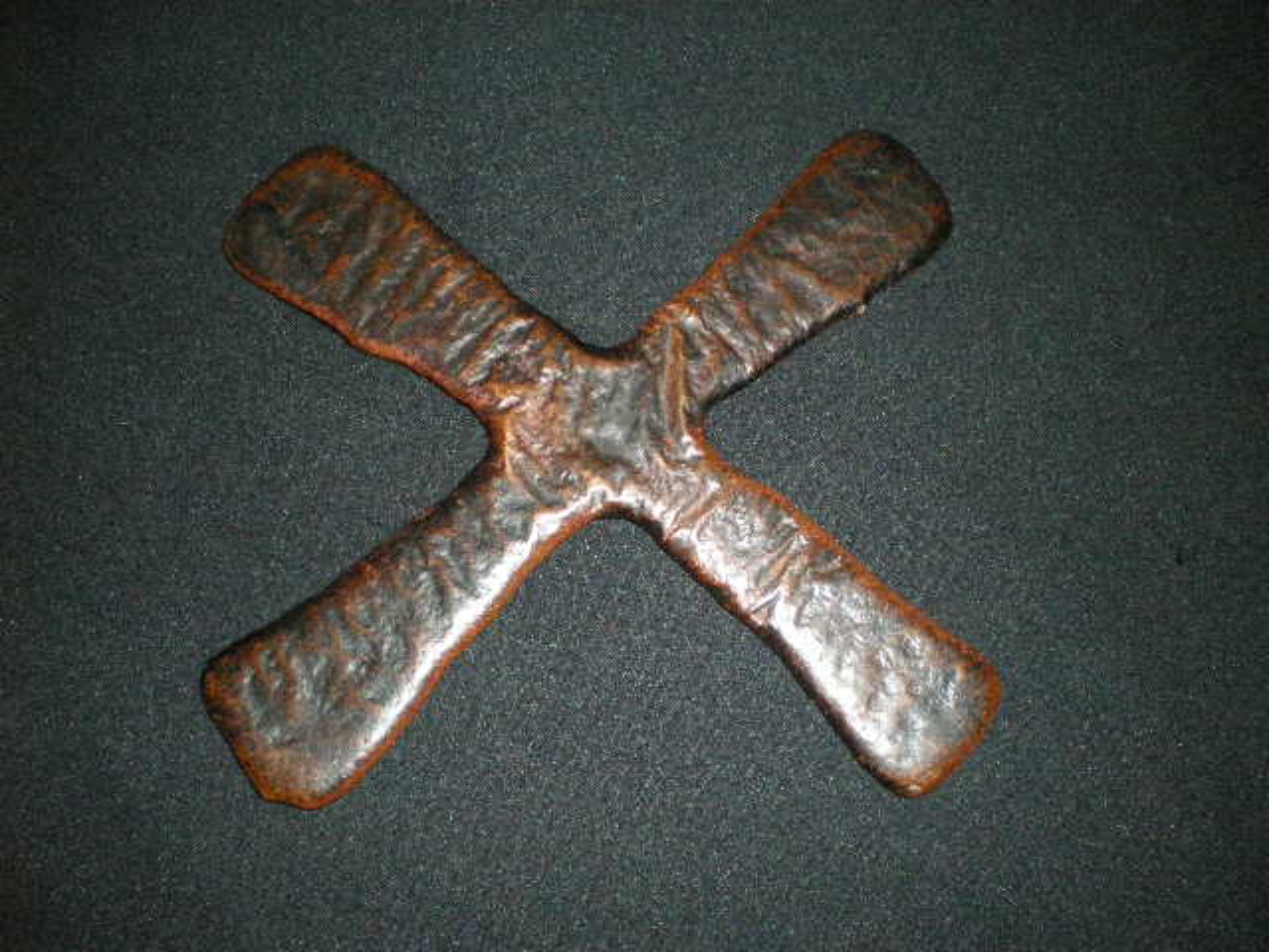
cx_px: 634
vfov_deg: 39.7
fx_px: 1320
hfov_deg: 51.4
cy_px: 476
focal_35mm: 36
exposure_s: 1/50
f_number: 3.1
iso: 800
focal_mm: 6.3
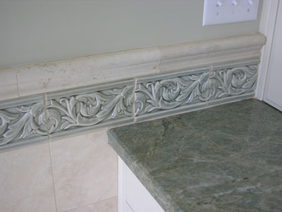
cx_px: 141
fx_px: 399
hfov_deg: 38.9
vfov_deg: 29.7
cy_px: 106
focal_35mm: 49
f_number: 3.4
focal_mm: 12.4
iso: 100
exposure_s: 1/36.6
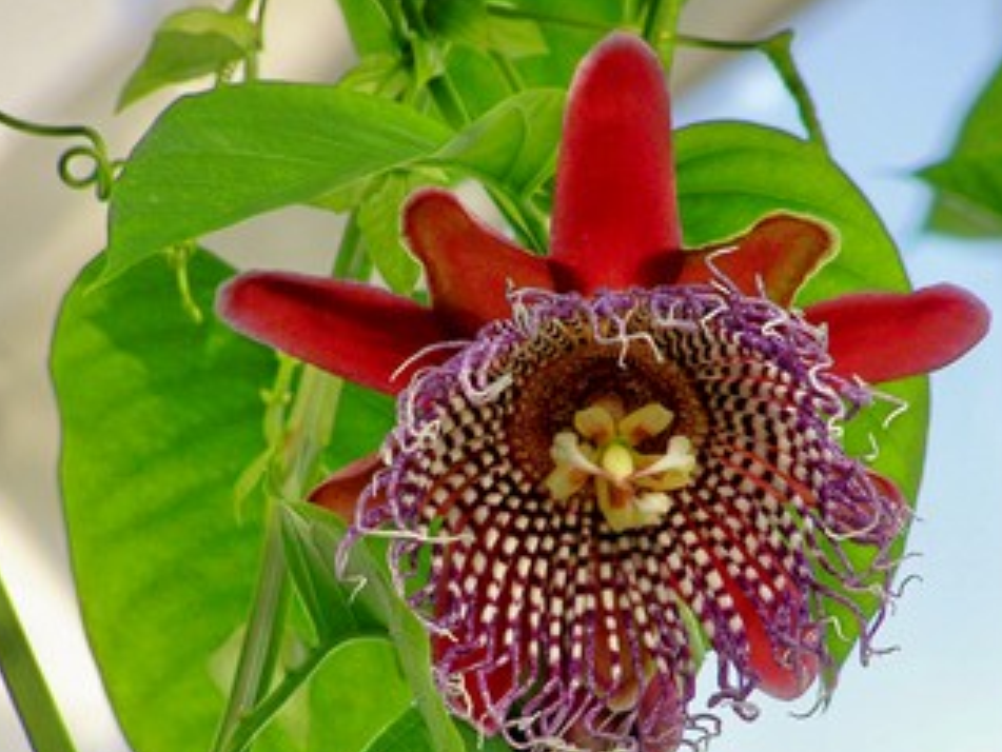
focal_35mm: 372
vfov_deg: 4.0
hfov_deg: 5.3
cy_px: 512
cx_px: 626
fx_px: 10772
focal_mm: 44.4
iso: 64
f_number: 3.3
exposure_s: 1/200
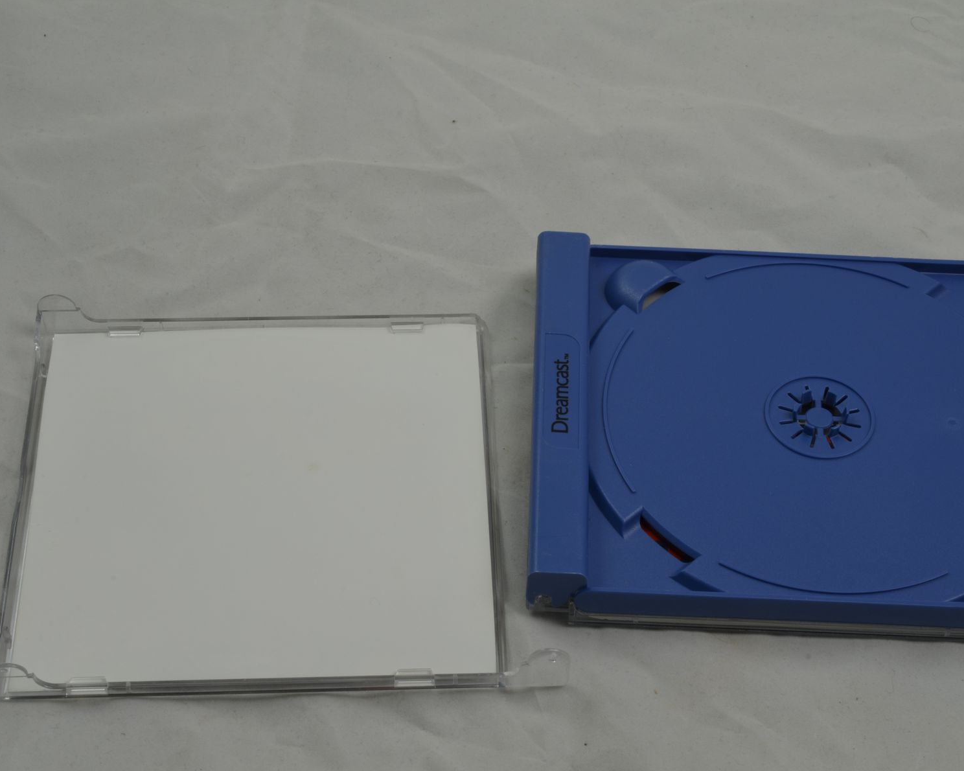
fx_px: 1940
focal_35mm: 68
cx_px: 523
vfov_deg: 22.5
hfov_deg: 27.9
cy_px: 385
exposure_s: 1/3
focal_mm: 40
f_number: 20
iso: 100
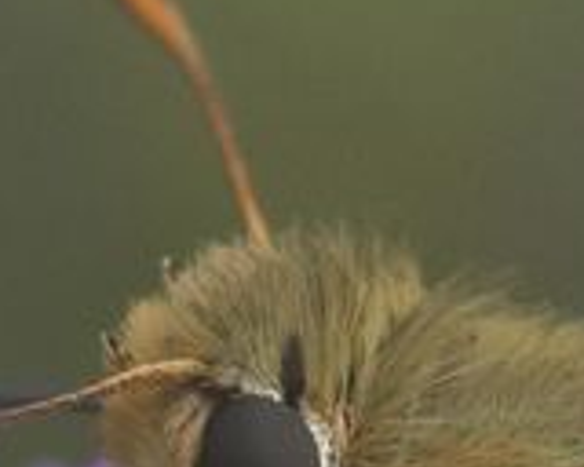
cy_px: 598
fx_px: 15363
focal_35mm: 889
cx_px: 750
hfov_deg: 2.2
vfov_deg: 1.7
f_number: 9
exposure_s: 1/1250
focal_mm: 105
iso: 800
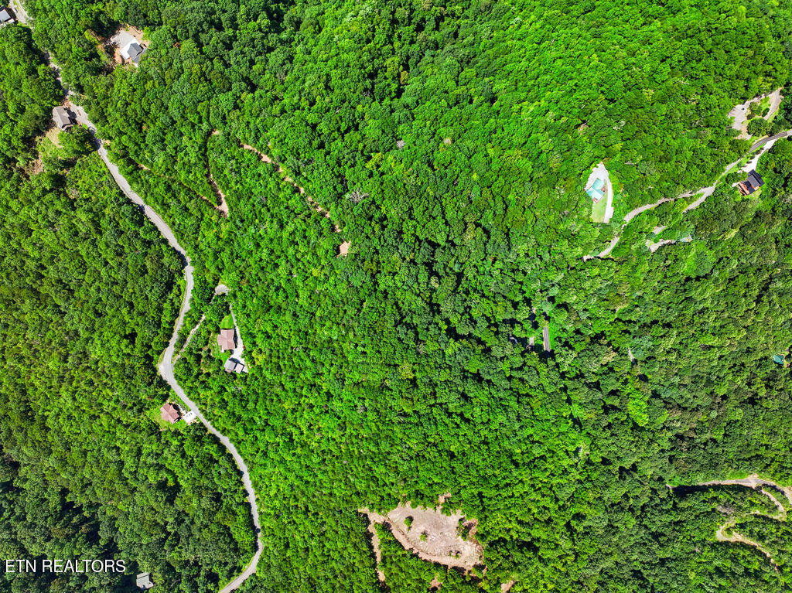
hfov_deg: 71.6
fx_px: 549
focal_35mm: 24
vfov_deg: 56.8
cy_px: 296
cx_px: 396
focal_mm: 12.29
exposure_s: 1/30
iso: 100
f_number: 2.8
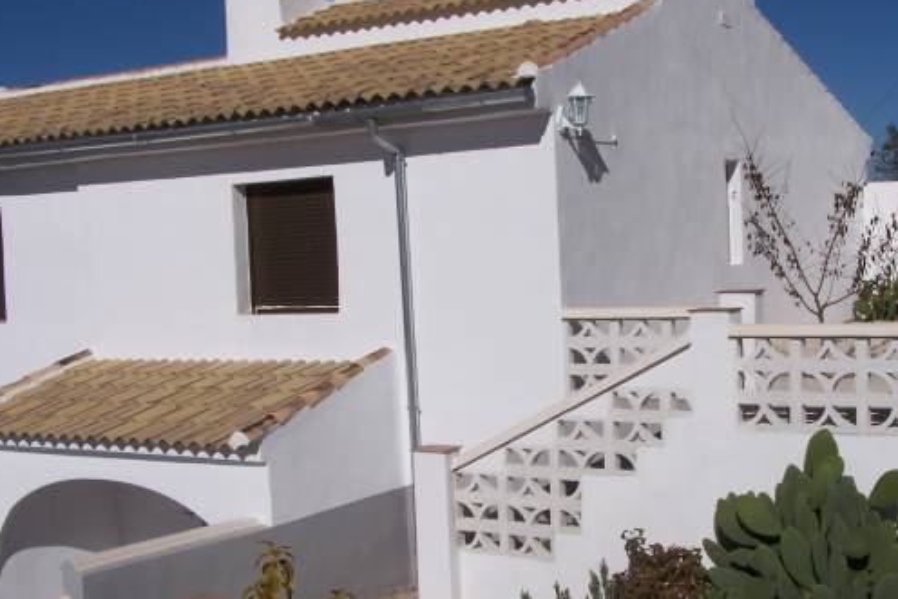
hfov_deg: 38.7
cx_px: 538
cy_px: 324
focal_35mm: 51
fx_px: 1272
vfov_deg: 26.5
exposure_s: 1/1600
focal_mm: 6.3
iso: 80
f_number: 5.6
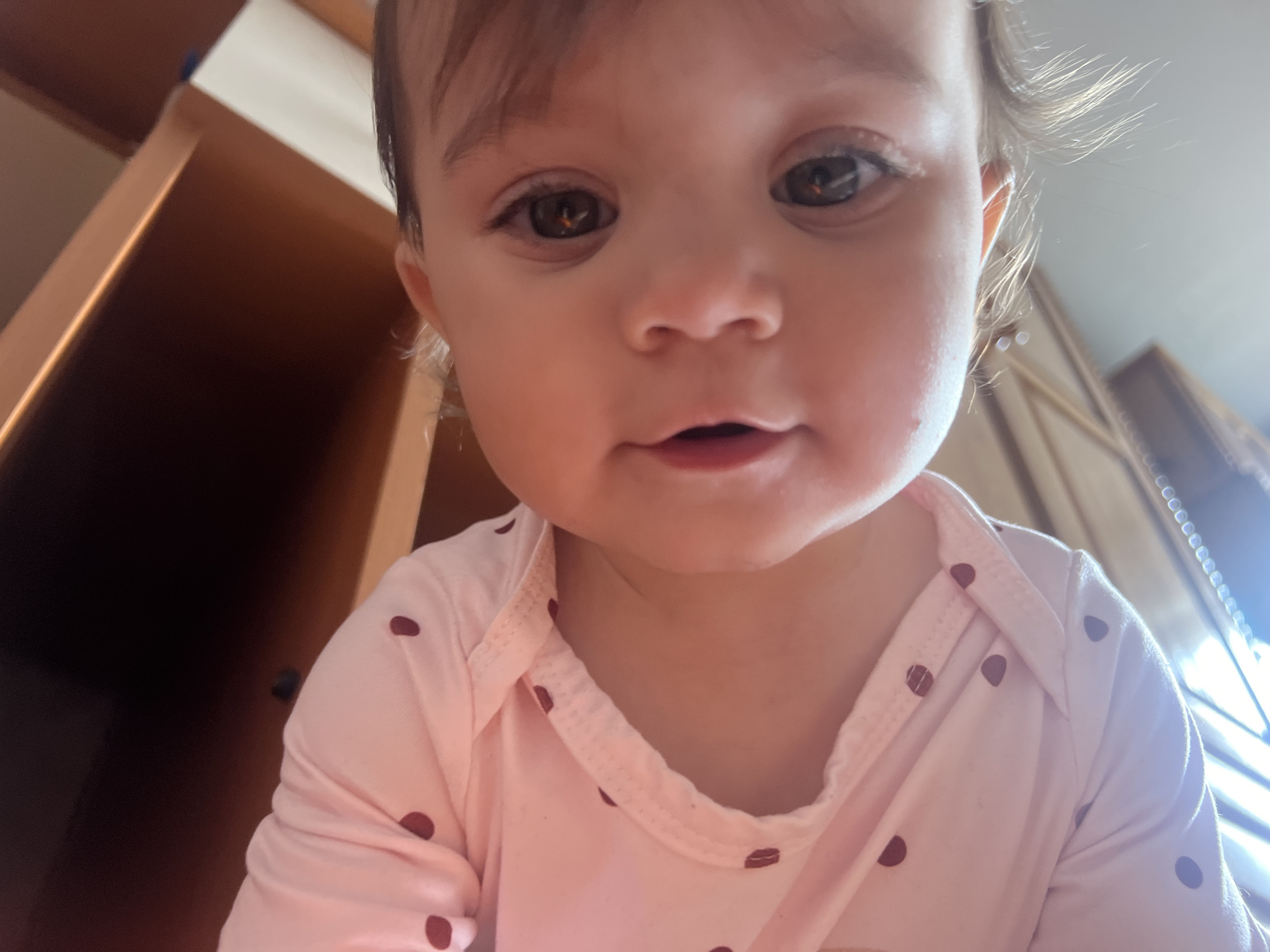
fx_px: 954
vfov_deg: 53.1
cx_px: 635
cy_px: 476
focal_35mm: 26
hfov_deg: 67.3
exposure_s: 1/60
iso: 200
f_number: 1.5
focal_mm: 5.7
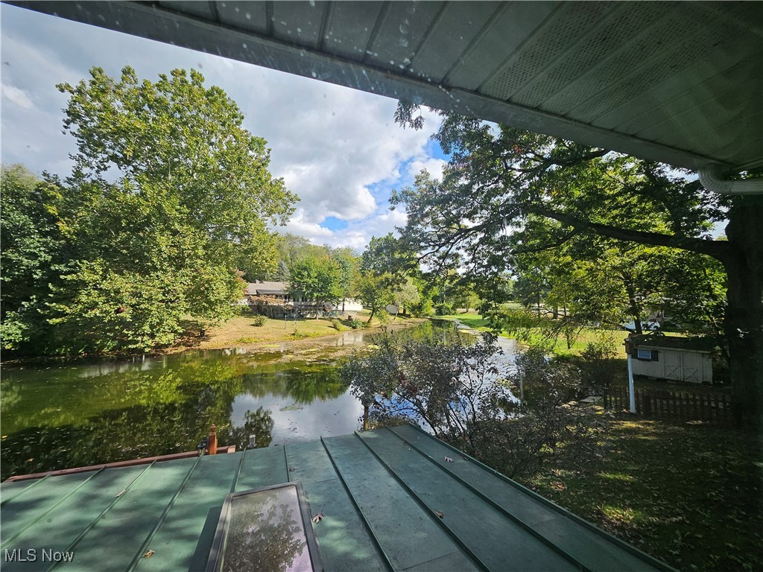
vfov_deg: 89.9
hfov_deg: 106.2
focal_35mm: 13
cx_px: 382
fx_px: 287
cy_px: 286
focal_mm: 1.74
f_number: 2.2
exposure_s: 1/493
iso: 32
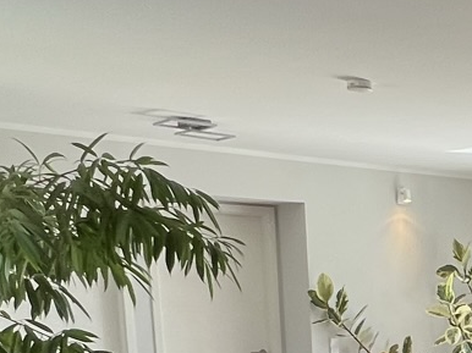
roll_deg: -1.1
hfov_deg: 24.1
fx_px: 940
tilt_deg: -13.2
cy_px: 526
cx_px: 641
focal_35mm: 69
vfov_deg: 18.8
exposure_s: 1/101
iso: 50
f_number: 1.8
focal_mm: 1.57
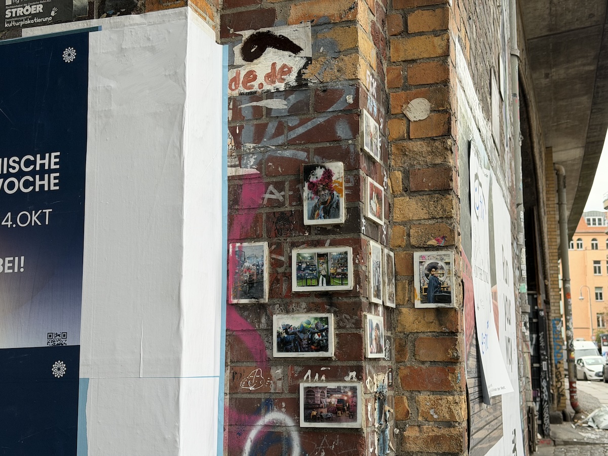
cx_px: 304
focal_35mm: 48
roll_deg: +0.7
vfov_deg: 30.3
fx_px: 843
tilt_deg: +9.3
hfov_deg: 39.7
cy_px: 228
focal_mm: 6.76
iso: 64
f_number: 1.78
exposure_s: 1/302
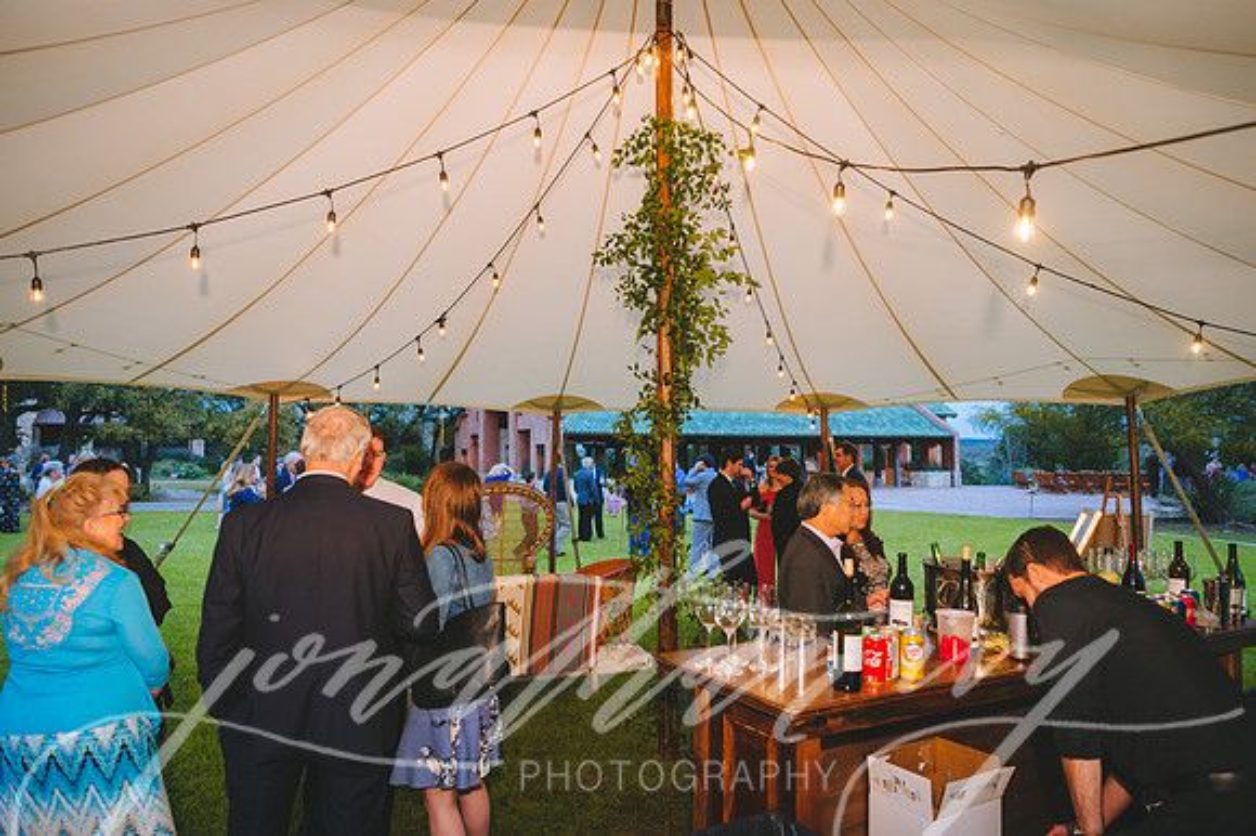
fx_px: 837
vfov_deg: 53.1
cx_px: 628
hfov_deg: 73.8
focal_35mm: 24
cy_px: 418
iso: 500
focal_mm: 24
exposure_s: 1/200
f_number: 2.8
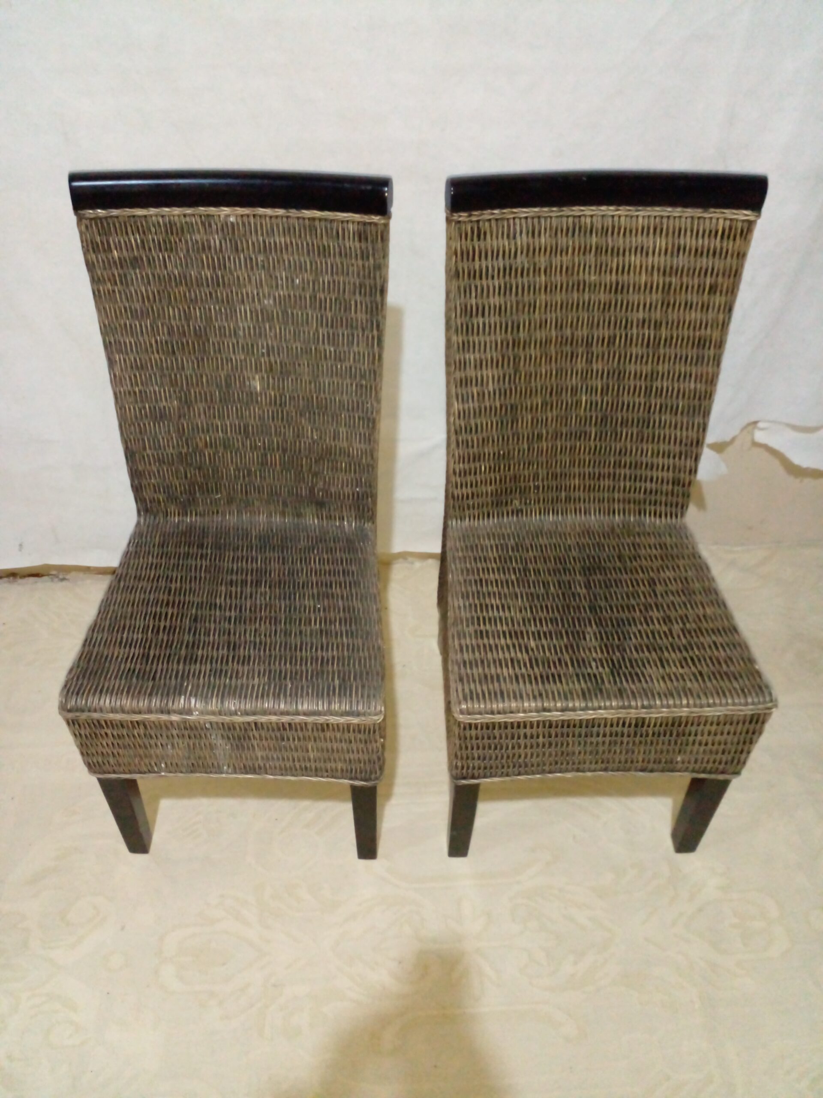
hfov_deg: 51.4
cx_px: 412
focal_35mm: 27
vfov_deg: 65.3
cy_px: 549
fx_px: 856
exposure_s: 1/20
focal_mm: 3.6
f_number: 1.9
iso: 500
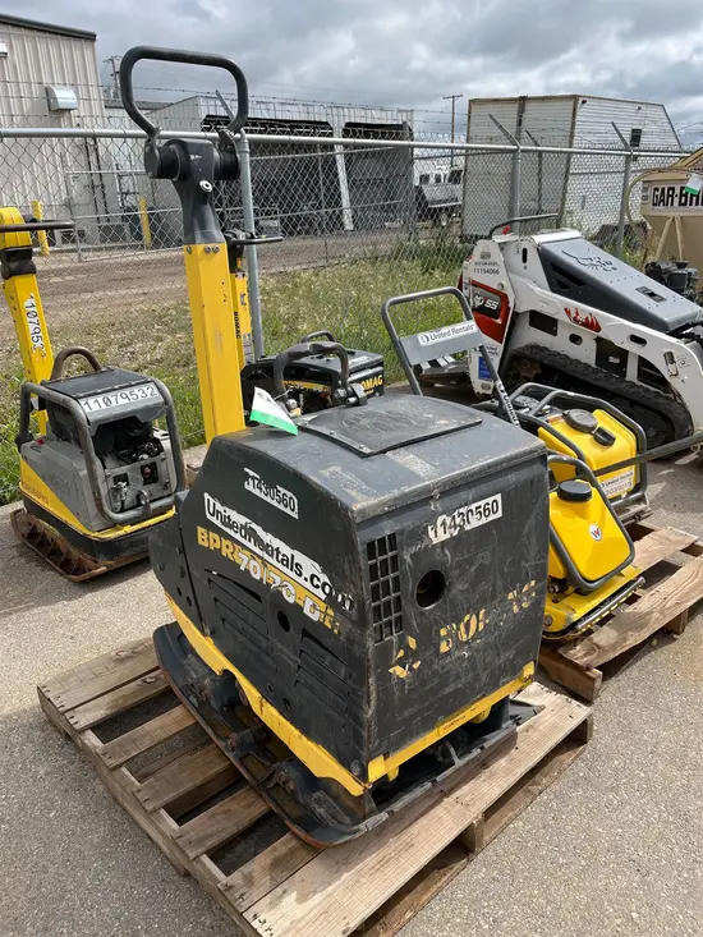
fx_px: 704
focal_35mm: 26
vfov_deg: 67.3
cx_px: 352
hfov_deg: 53.1
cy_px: 468
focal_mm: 5.1
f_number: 1.6
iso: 50
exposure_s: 1/2410
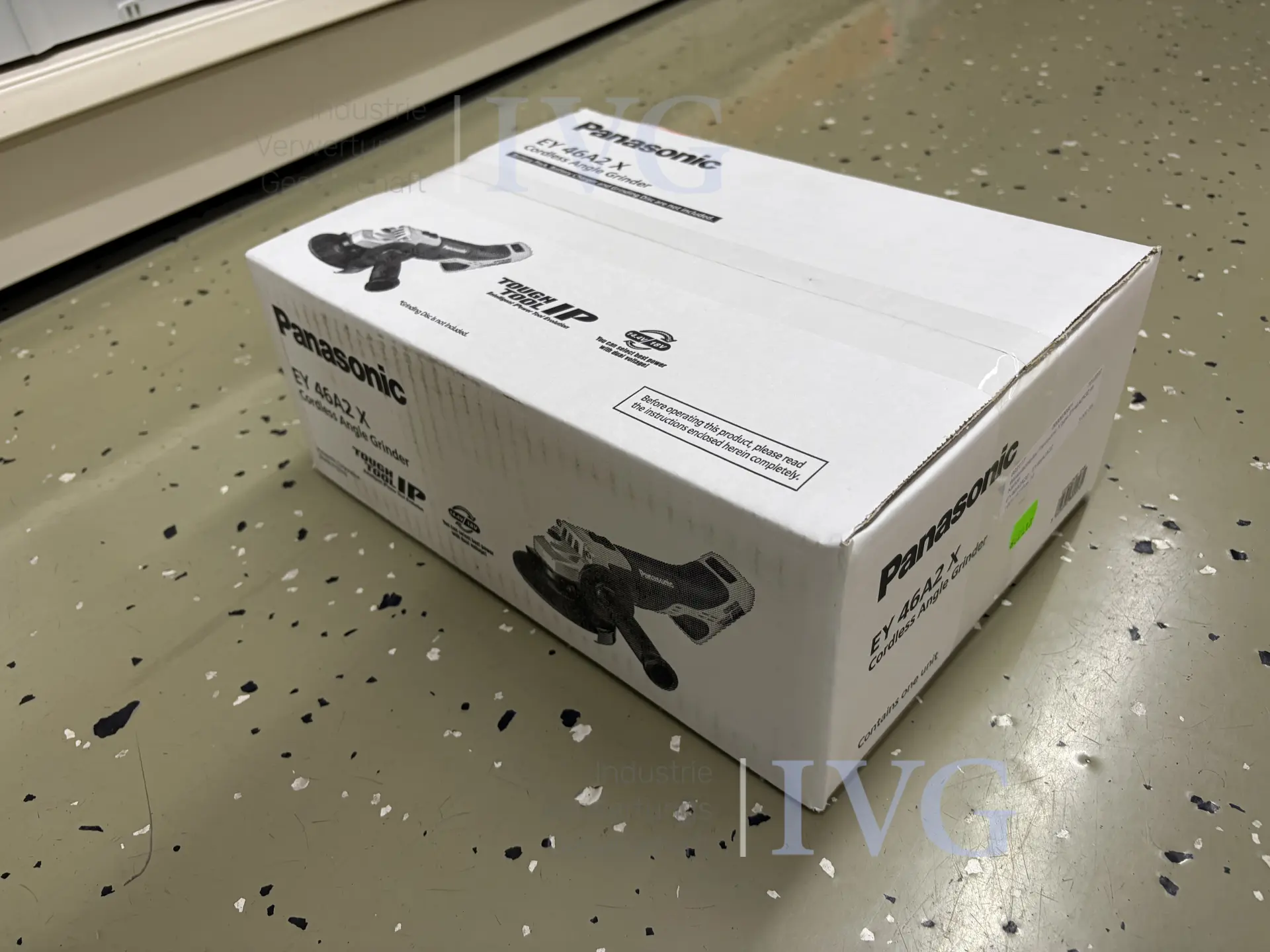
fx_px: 954
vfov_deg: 53.1
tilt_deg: -38.3
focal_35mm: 26
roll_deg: +5.5
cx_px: 635
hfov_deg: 67.3
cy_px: 476
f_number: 1.6
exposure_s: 1/50
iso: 80
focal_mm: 5.96
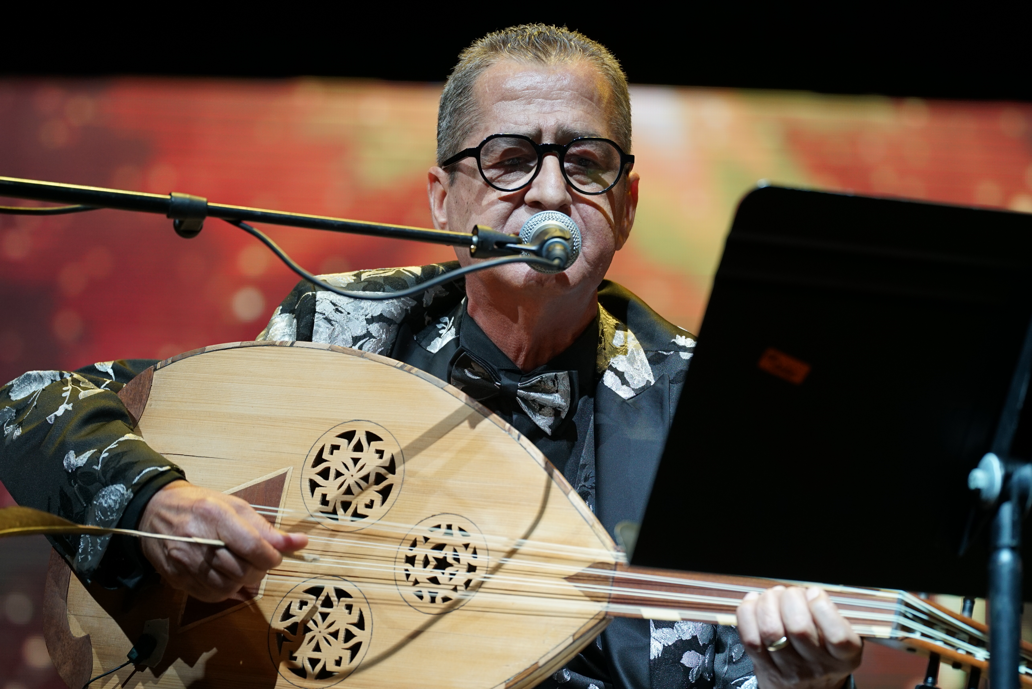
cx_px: 516
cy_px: 344
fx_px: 4501
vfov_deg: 8.7
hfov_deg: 13.1
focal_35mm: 157
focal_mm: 105
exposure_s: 1/200
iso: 640
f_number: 2.8
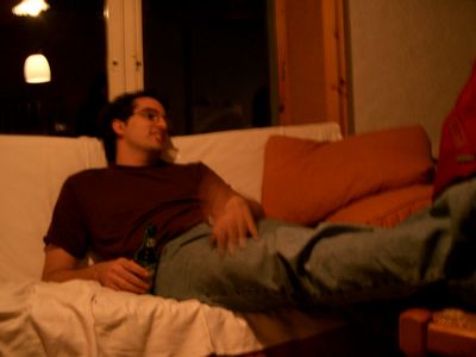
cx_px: 238
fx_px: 536
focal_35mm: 39
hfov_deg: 47.9
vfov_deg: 36.8
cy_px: 178
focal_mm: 8
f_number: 2.8
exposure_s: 1/8
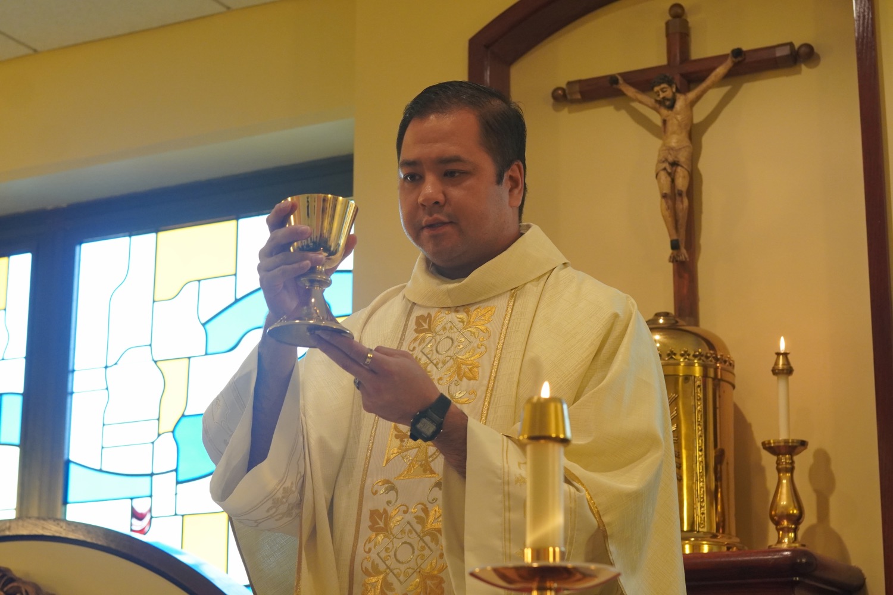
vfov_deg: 18.2
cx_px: 446
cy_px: 298
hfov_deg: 27.0
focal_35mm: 75
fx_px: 1860
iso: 2000
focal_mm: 50
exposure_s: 1/160
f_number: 4
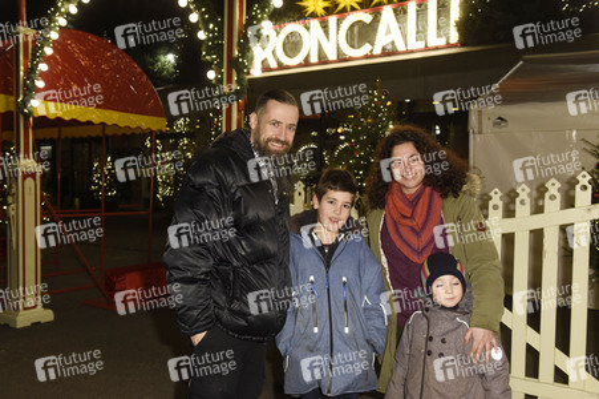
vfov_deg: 41.1
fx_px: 532
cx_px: 300
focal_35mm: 32
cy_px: 200
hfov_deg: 58.8
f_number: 5.6
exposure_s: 1/60
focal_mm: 32
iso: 800
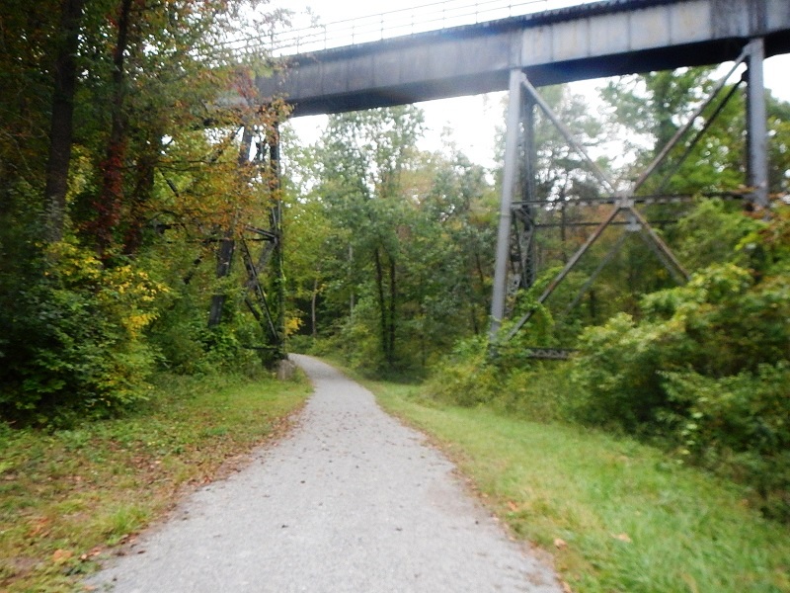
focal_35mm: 28
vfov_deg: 49.7
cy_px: 296
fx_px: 639
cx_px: 395
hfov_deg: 63.4
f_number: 3.9
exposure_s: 1/250
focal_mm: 5
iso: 400
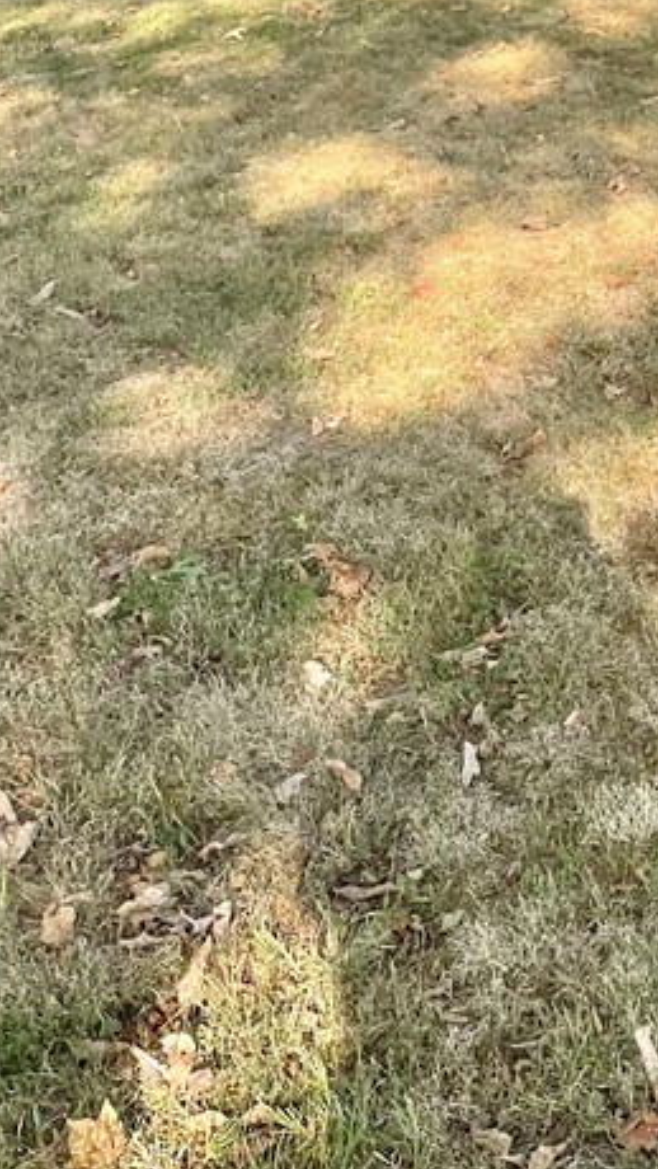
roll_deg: +0.6
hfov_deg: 18.3
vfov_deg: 30.0
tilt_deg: -4.9
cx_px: 749
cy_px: -112
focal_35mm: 63
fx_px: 1953
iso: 32
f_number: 1.6
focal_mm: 4.2
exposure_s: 1/744
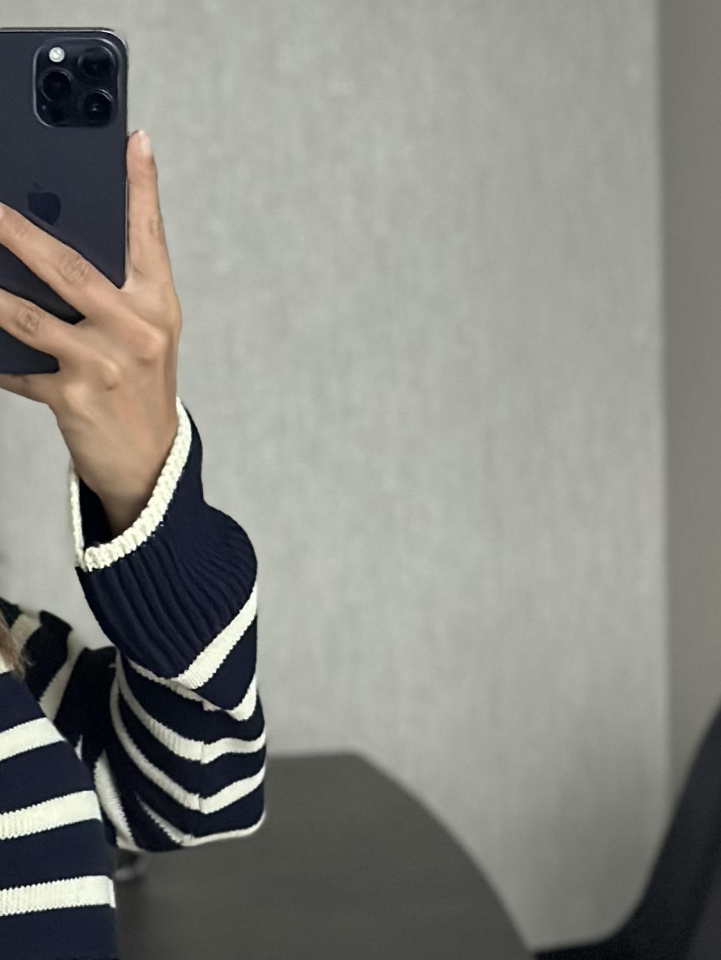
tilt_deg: -15.9
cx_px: -102
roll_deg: +4.2
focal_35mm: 113
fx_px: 3138
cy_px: 829
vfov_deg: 17.2
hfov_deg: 12.8
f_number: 1.78
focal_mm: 6.86
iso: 800
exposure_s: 1/30
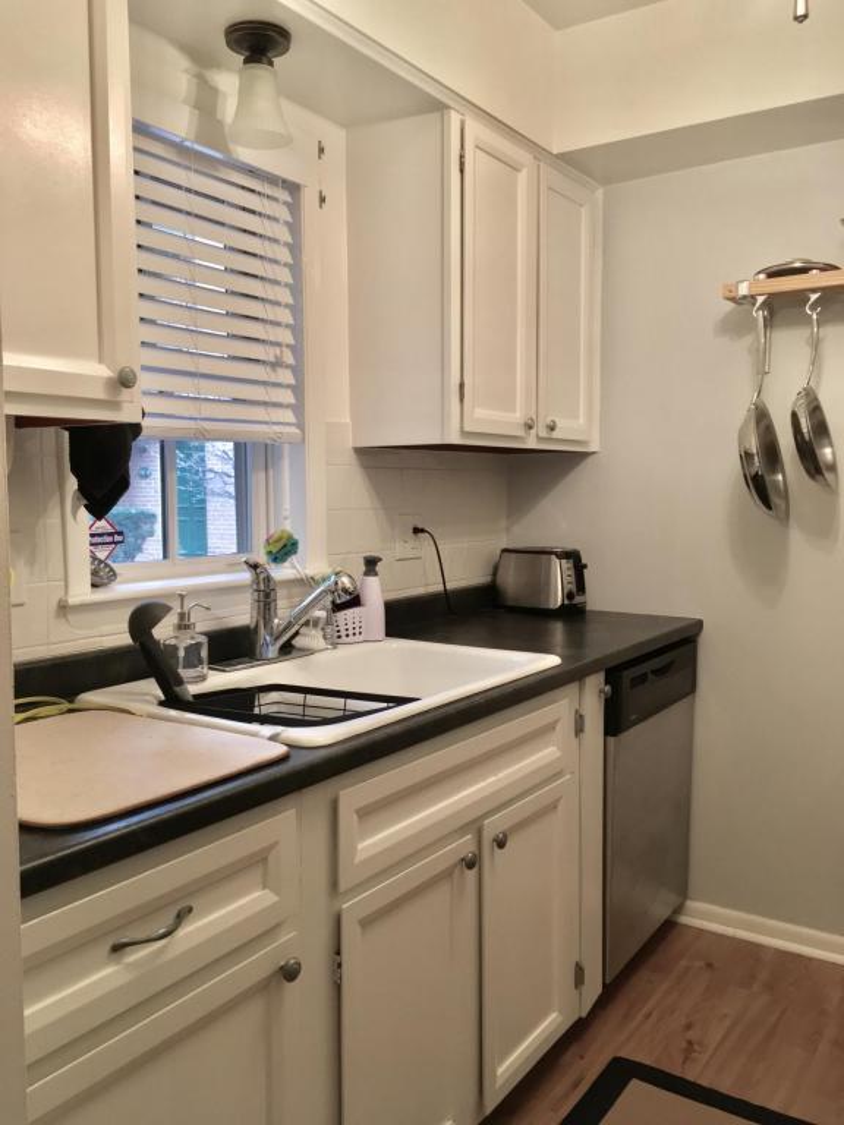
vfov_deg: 61.7
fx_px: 943
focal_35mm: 29
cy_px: 562
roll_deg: +0.4
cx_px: 422
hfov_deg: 48.2
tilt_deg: -4.4
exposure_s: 1/30
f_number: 2.2
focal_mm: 4.15
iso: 125
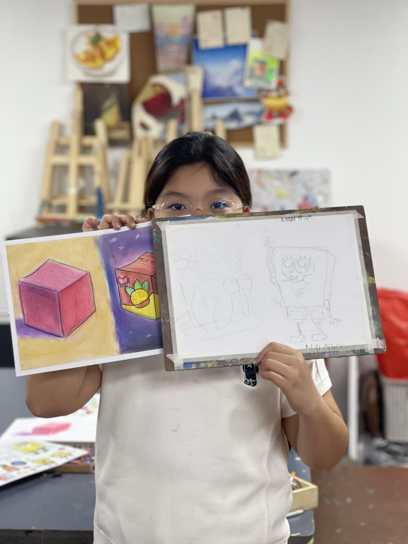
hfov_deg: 22.9
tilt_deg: -7.8
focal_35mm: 64
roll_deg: +0.5
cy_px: 272
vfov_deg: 30.3
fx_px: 1006
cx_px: 204
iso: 160
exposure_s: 1/100
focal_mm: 7.5
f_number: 2.2
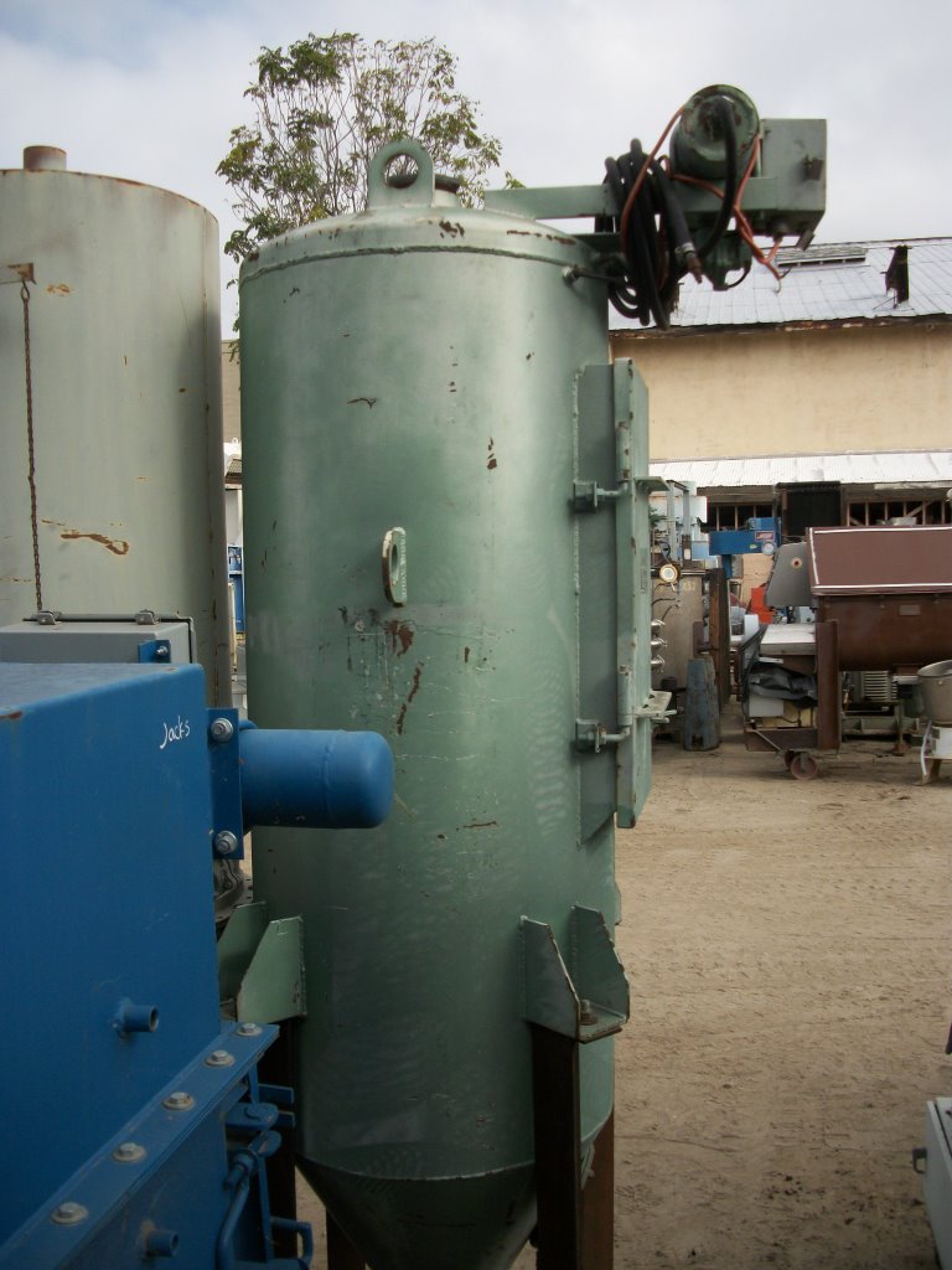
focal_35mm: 32
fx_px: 1173
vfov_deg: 56.8
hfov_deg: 44.2
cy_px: 635
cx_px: 476
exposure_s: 1/1000
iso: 80
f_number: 2.9
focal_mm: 5.7
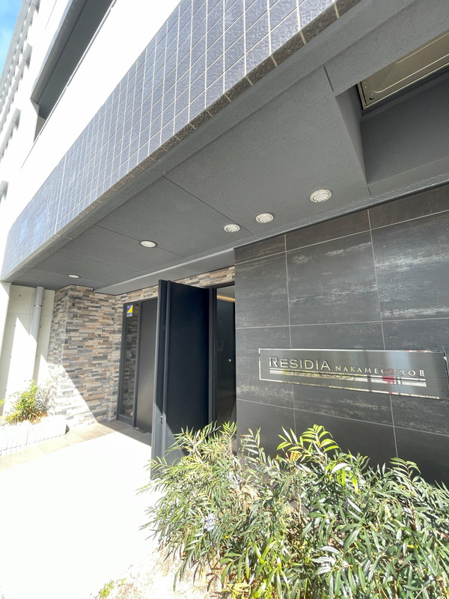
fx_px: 242
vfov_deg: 102.1
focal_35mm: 14
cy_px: 300
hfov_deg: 85.7
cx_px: 224
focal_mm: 1.55
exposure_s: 1/99
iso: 64
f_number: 2.4
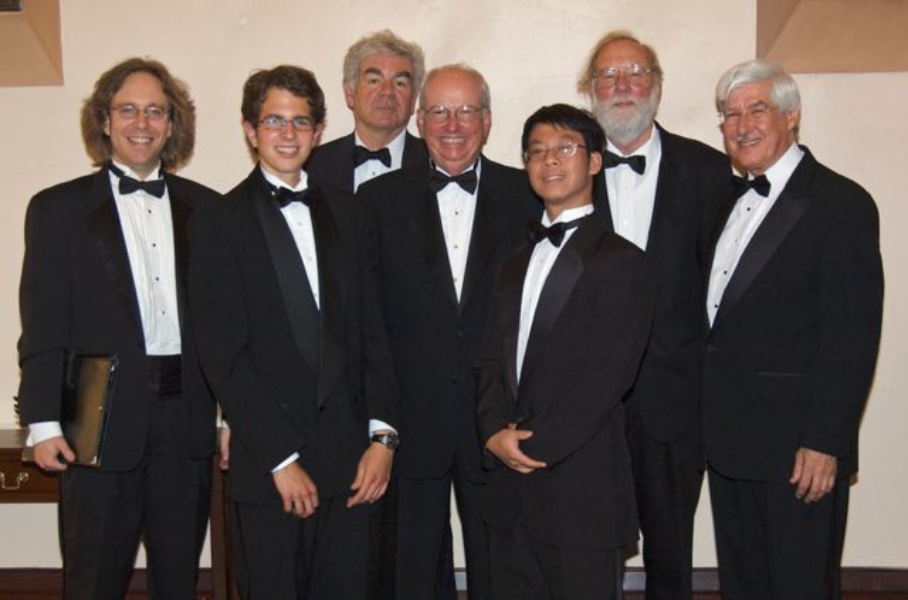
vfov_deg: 25.6
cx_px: 454
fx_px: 1321
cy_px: 300
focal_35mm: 52
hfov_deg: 37.9
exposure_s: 1/60
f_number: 5.6
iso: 800
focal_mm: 35
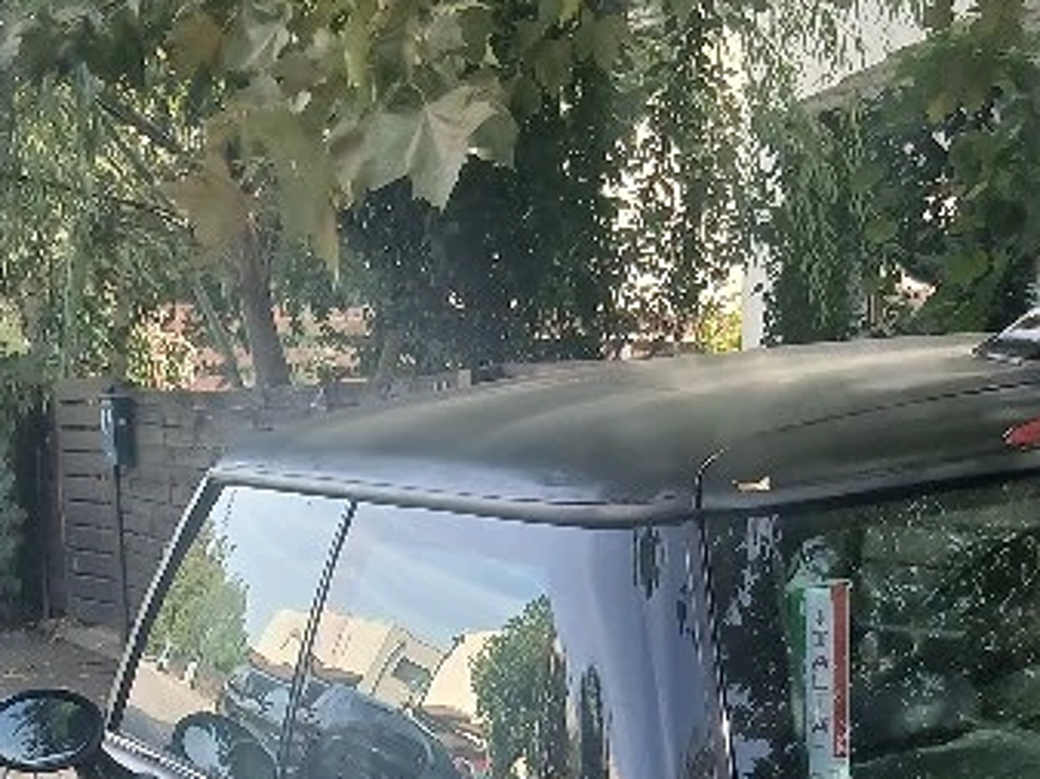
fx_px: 2312
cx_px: 520
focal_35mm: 77
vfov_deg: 18.0
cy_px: 970
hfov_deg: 25.4
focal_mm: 3.98
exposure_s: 1/100
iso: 40
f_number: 1.8
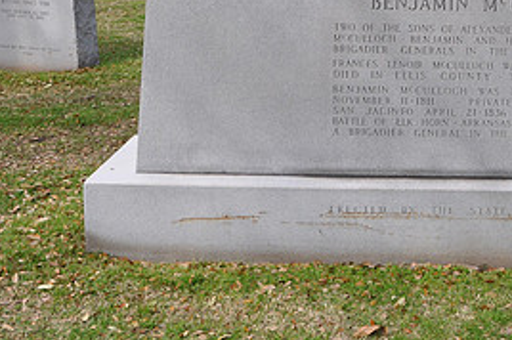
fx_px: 967
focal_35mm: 68
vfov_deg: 19.4
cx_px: 485
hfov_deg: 28.2
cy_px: 7
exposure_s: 1/160
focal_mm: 21
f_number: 6.3
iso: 200
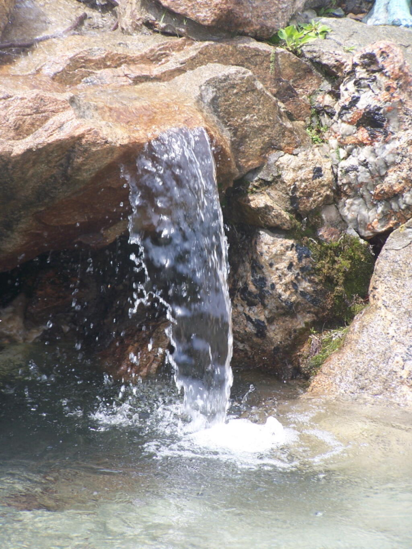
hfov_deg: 7.9
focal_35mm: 189
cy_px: 274
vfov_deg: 10.5
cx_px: 206
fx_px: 2999
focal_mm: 31.3
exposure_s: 1/320
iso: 80
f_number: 3.2
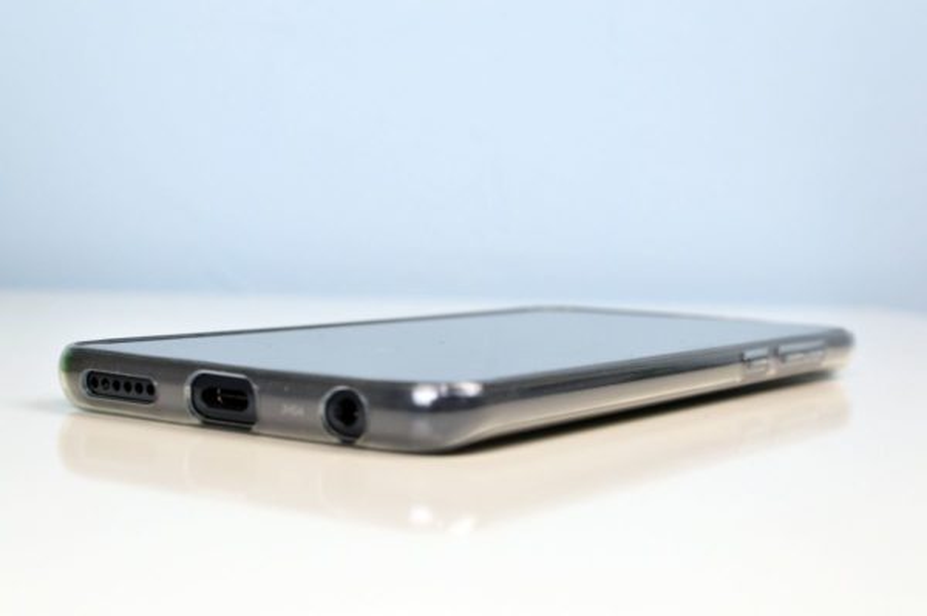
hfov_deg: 33.4
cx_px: 464
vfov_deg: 22.6
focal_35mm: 60
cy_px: 308
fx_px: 1544
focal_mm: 40
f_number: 10
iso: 1600
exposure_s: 1/30
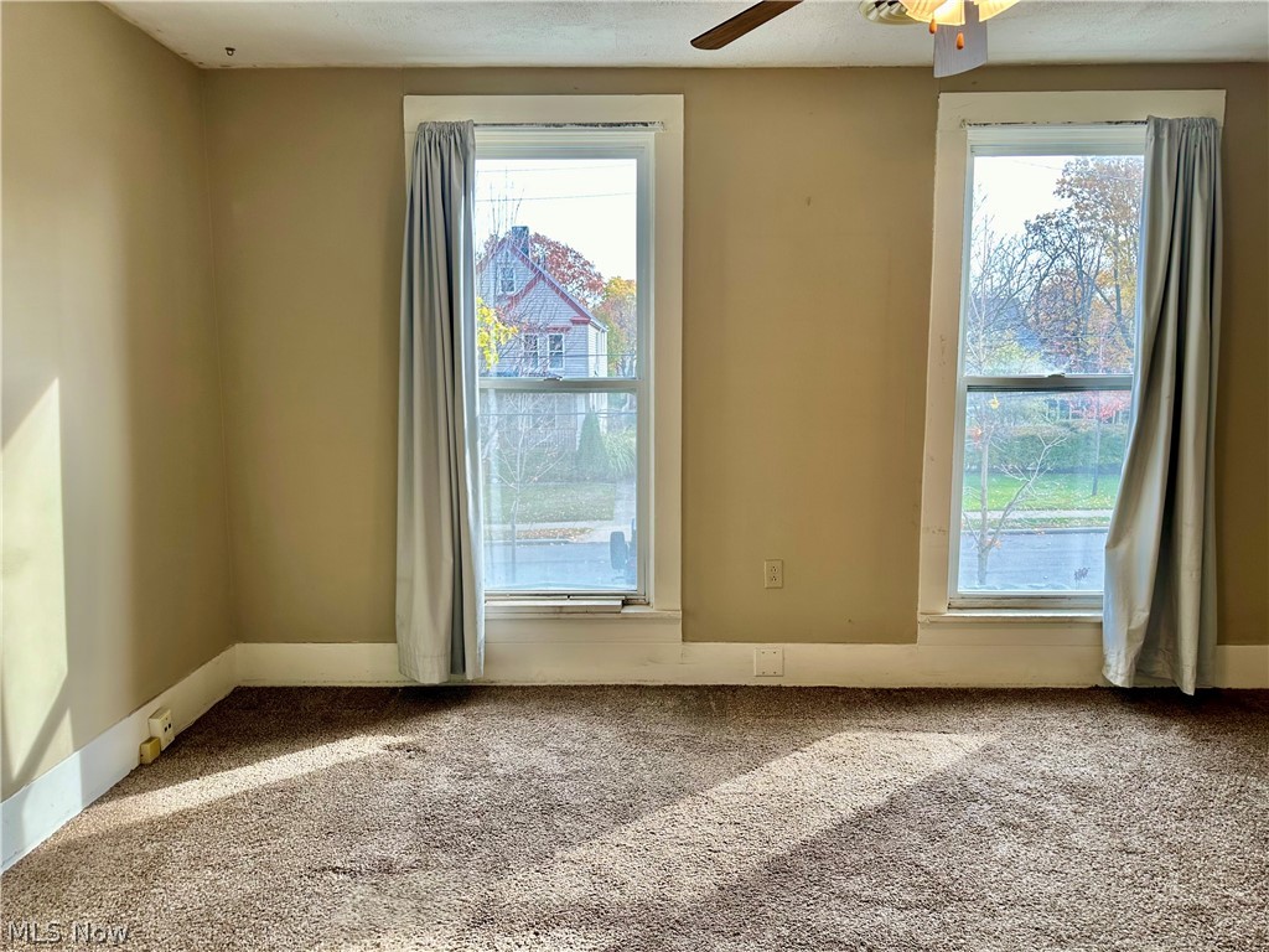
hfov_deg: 71.6
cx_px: 634
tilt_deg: -7.6
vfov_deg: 56.8
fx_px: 880
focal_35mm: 24
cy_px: 476
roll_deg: +0.3
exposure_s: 1/227
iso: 64
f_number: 1.78
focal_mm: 6.86
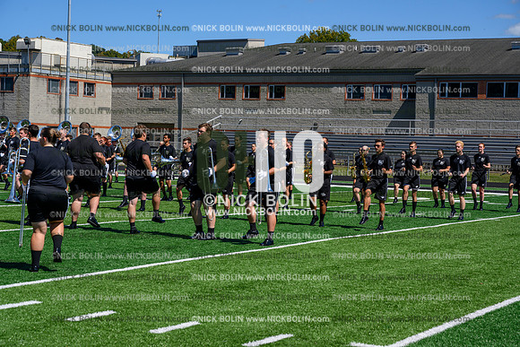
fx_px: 1011
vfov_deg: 19.5
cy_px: 174
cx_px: 260
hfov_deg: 28.8
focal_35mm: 70
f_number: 8
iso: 160
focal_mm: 70
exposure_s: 1/640
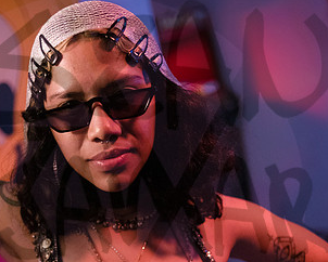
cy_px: 204
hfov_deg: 29.7
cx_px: 99
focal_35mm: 63
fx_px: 612
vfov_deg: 23.9
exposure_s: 1/250
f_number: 2
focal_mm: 35
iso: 5000
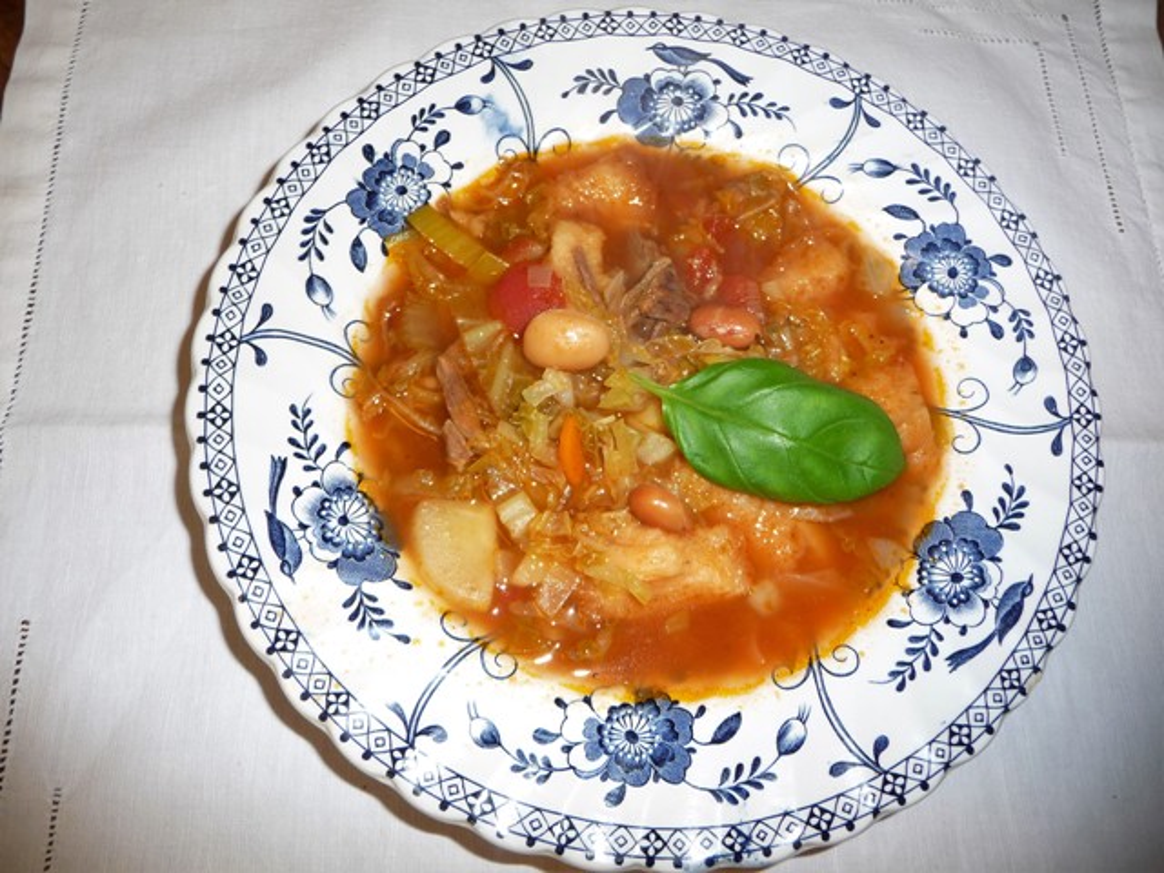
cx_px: 582
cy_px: 436
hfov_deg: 63.4
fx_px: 942
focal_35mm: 28
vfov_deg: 49.7
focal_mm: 4.7
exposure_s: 1/30
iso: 100
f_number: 3.3
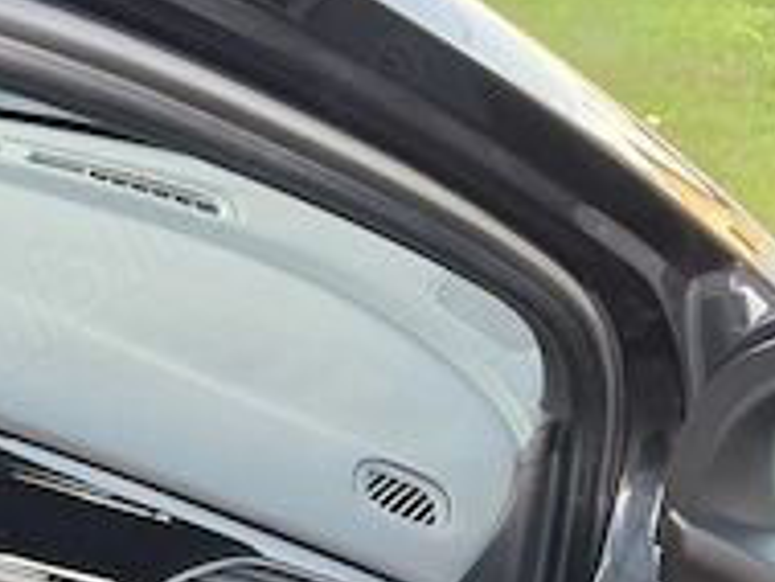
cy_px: 893
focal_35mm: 73
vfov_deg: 17.9
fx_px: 1635
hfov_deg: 24.5
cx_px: -123
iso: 125
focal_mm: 6.5
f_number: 1.4
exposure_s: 1/100
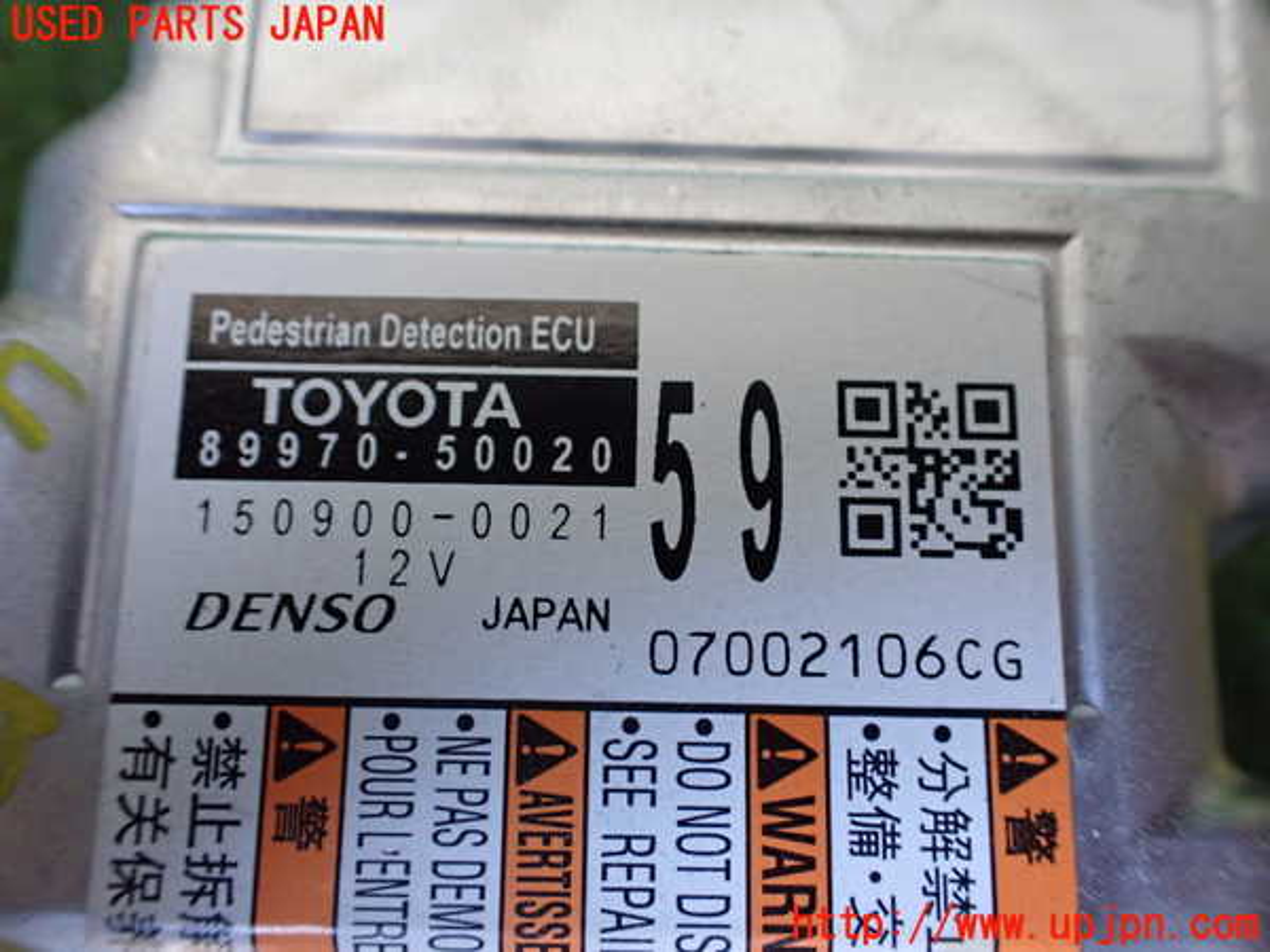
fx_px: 1101
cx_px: 635
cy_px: 476
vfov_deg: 46.8
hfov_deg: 60.0
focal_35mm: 30
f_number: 2.3
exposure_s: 1/125
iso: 800
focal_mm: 5.4
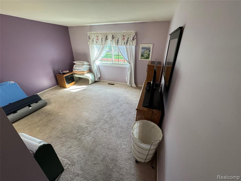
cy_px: 90
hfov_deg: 102.1
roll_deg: +0.0
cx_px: 120
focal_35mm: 14
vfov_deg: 85.7
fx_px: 97
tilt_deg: -26.8
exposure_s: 1/120
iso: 250
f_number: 2.2
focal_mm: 2.22
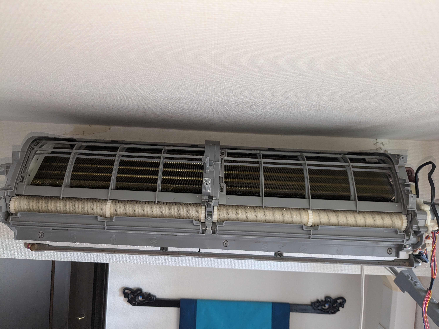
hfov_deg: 65.3
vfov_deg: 51.4
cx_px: 220
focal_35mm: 27
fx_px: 342
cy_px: 164
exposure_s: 1/99.9
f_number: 1.73
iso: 147
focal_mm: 4.38
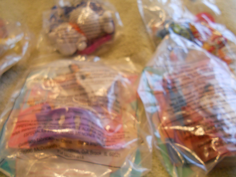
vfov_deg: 44.2
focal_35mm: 32
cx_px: 118
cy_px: 88
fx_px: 218
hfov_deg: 56.8
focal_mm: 5.8
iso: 320
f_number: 3.5
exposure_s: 1/30
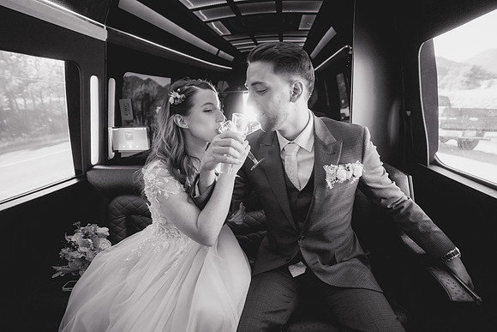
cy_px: 166
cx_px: 248
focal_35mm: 19
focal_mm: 18
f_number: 2.8
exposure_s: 1/125
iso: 3200
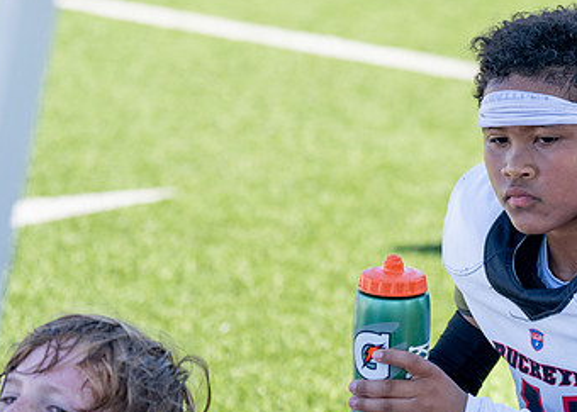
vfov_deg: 8.3
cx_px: 579
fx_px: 2836
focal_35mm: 173
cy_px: 191
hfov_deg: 11.5
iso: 320
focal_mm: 79
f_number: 2.8
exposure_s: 1/2000
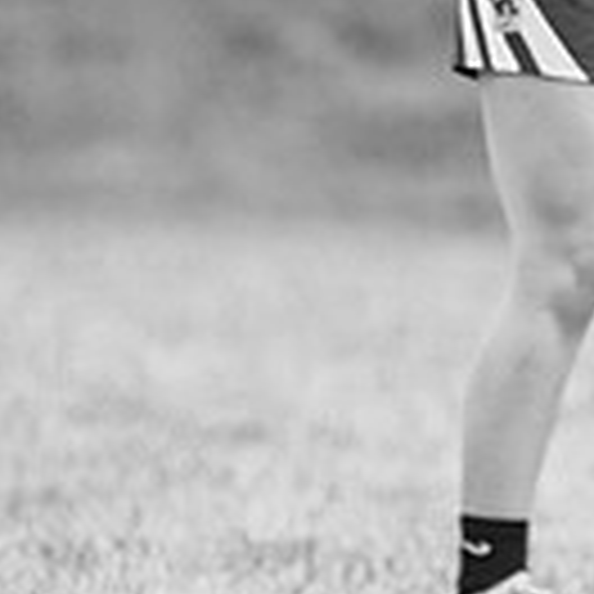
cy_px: -126
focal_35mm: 3080
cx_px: 436
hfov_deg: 0.6
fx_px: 59795
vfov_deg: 0.6
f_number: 6.3
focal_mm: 550
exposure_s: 1/1000
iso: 320
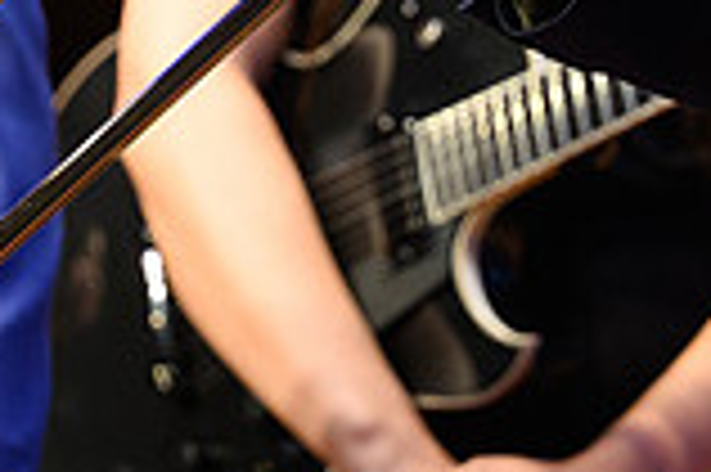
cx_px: 162
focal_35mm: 962
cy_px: -353
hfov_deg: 2.1
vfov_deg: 1.4
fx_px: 18980
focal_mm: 175
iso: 1600
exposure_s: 1/400
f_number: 3.5
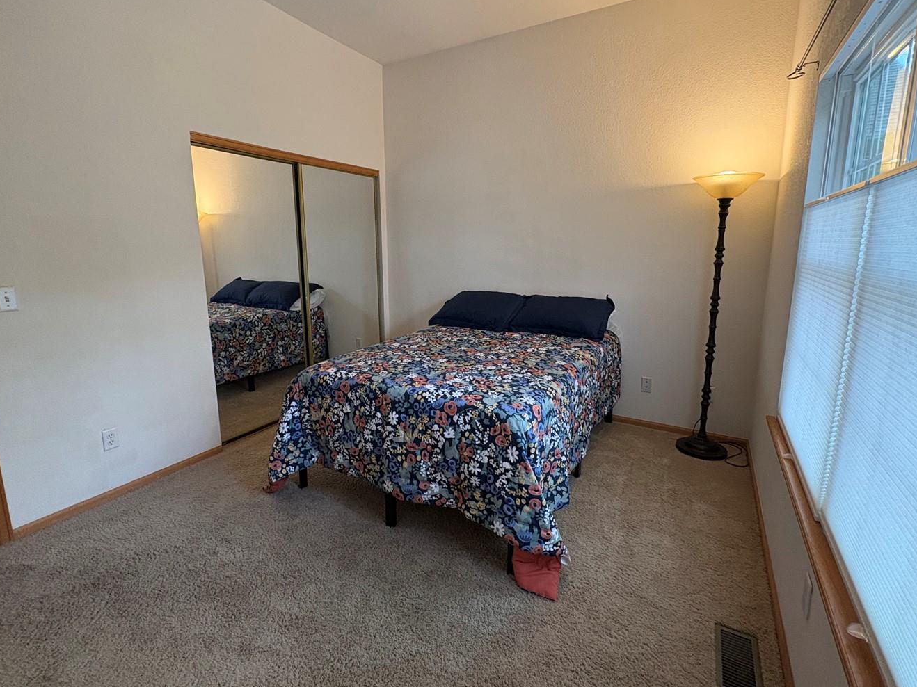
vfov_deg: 74.6
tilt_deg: -9.3
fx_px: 450
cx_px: 446
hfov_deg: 91.0
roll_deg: +0.0
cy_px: 320
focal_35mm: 17
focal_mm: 2.22
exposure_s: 1/60
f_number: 2.2
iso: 320
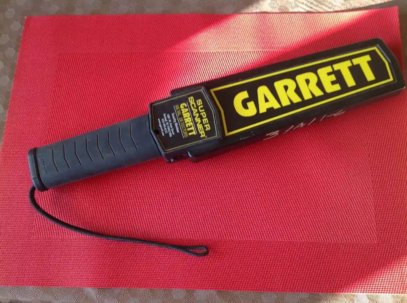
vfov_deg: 40.6
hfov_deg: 52.7
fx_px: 411
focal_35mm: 35
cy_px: 152
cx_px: 204
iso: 50
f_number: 2.4
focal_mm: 4.28
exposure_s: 1/30
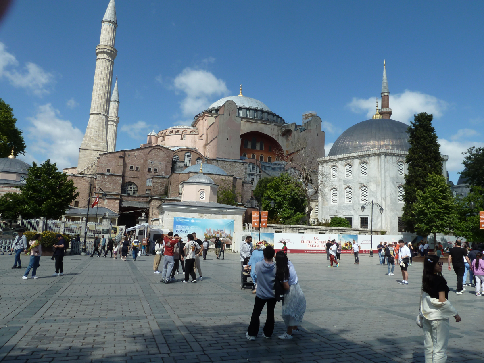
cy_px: 182
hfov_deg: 69.4
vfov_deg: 54.9
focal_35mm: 25
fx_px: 350
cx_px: 242
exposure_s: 1/400
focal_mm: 4.1
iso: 80
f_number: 5
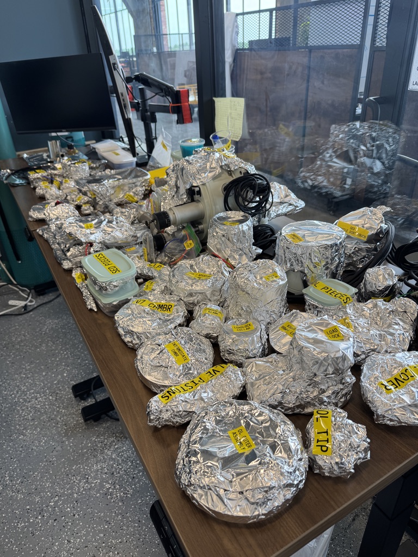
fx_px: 386
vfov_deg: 71.6
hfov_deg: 56.8
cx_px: 209
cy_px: 278
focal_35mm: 24
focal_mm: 6.76
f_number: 1.78
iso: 64
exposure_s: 1/197
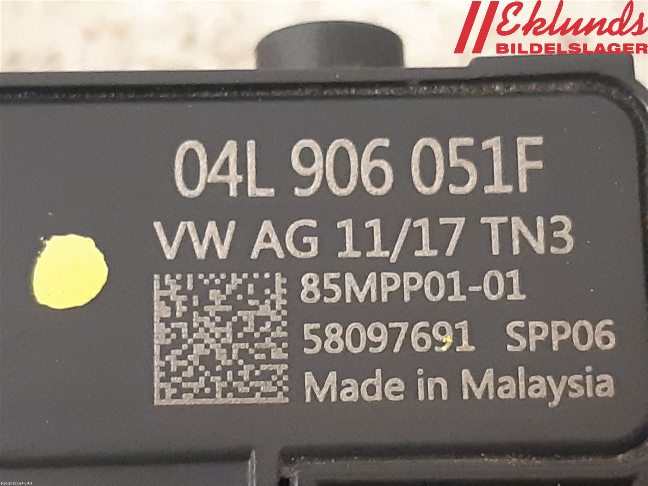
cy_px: 243
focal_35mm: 26
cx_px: 324
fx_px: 487
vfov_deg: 53.1
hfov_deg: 67.3
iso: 400
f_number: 1.7
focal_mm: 3.93
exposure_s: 1/25
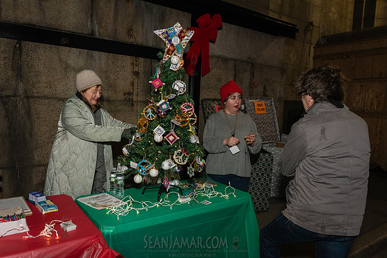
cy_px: 135
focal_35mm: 27
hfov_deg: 67.5
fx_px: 288
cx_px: 171
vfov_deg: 48.2
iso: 4000
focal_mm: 24
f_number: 4.5
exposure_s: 1/160
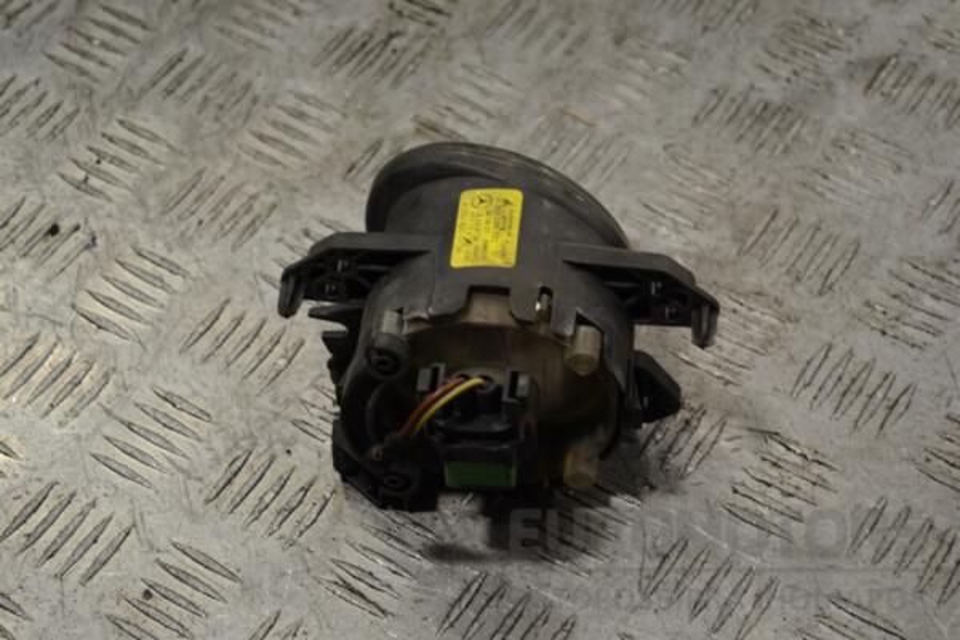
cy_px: 320
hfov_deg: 24.6
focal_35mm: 82
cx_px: 480
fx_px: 2200
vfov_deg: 16.6
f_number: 5.6
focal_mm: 55
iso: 110
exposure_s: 1/30
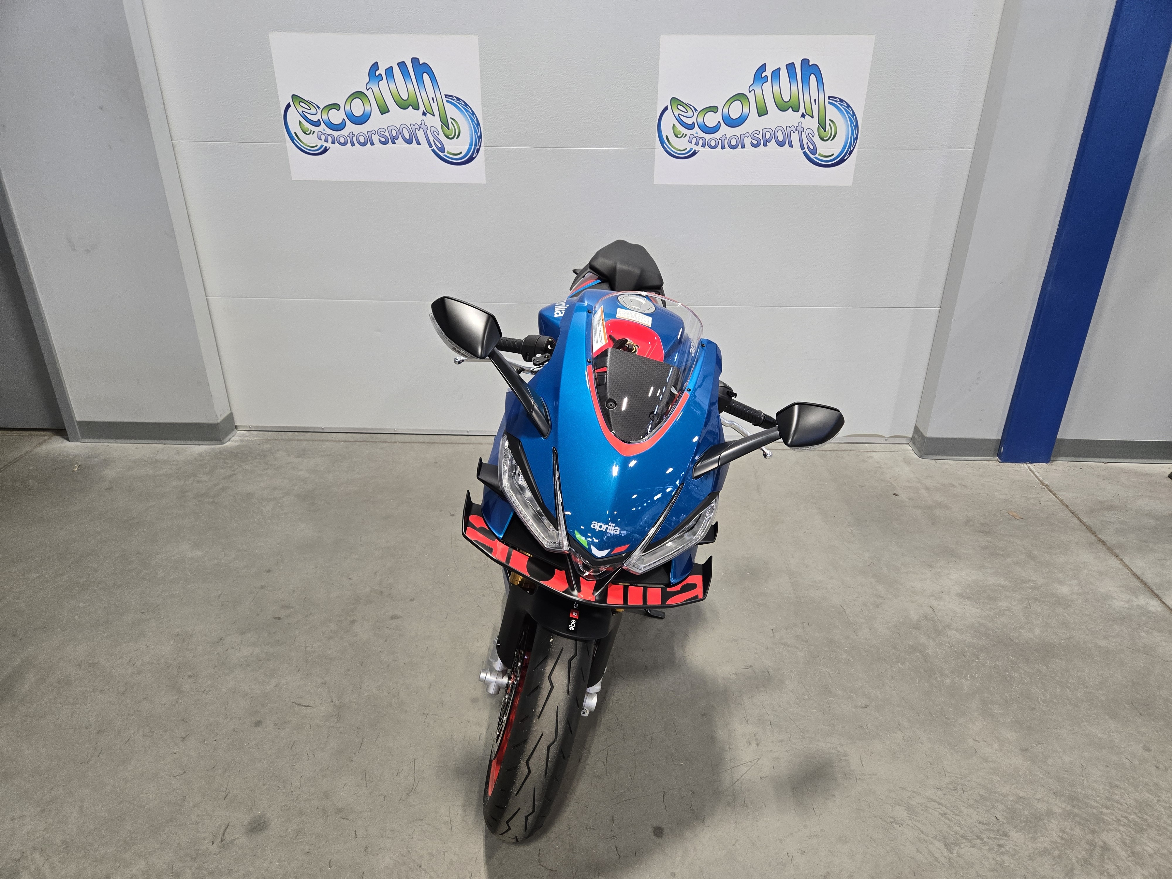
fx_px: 779
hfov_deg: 73.9
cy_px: 440
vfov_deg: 58.9
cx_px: 586
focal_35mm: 23
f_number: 1.8
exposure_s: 1/120
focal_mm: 5.4
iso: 200
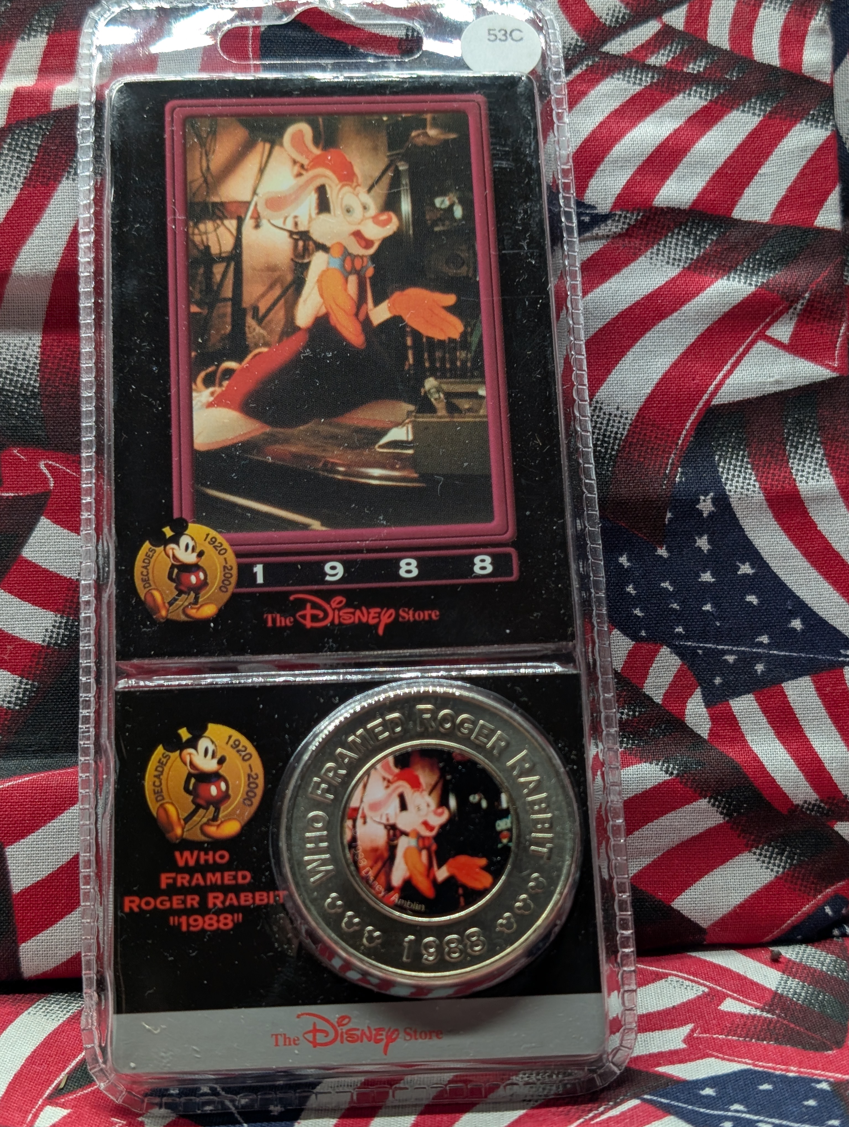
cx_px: 424
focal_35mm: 49
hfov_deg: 29.7
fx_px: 1598
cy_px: 564
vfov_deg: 38.9
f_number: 1.68
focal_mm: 6.9
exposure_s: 1/41
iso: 25
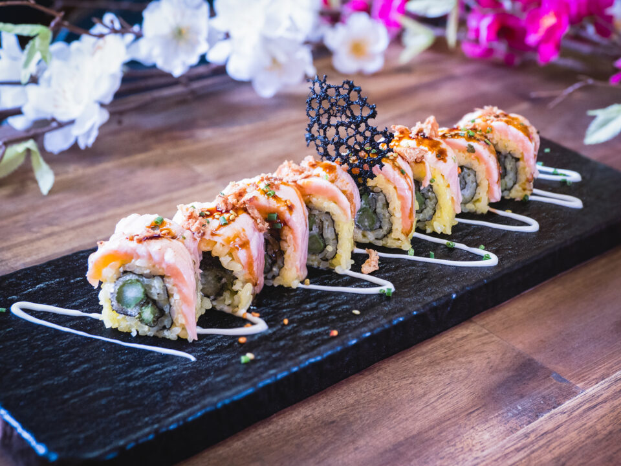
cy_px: 233
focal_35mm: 58
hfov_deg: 33.2
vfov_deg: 25.2
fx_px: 1041
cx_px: 310
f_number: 4
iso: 800
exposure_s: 1/10
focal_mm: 29
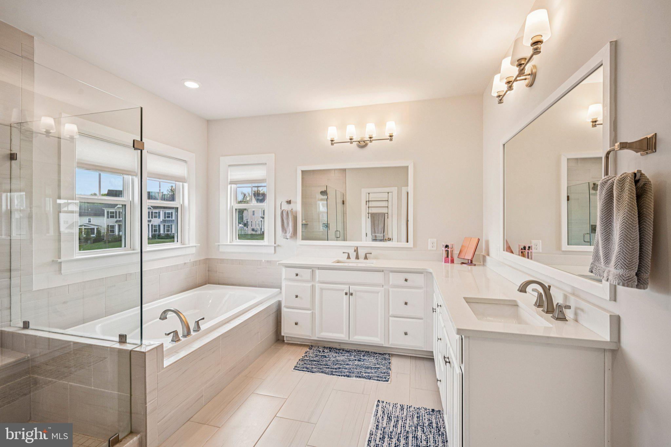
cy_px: 224
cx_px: 336
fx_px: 298
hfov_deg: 96.7
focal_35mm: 16
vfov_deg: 73.7
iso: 400
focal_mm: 16
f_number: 8
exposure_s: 1/50
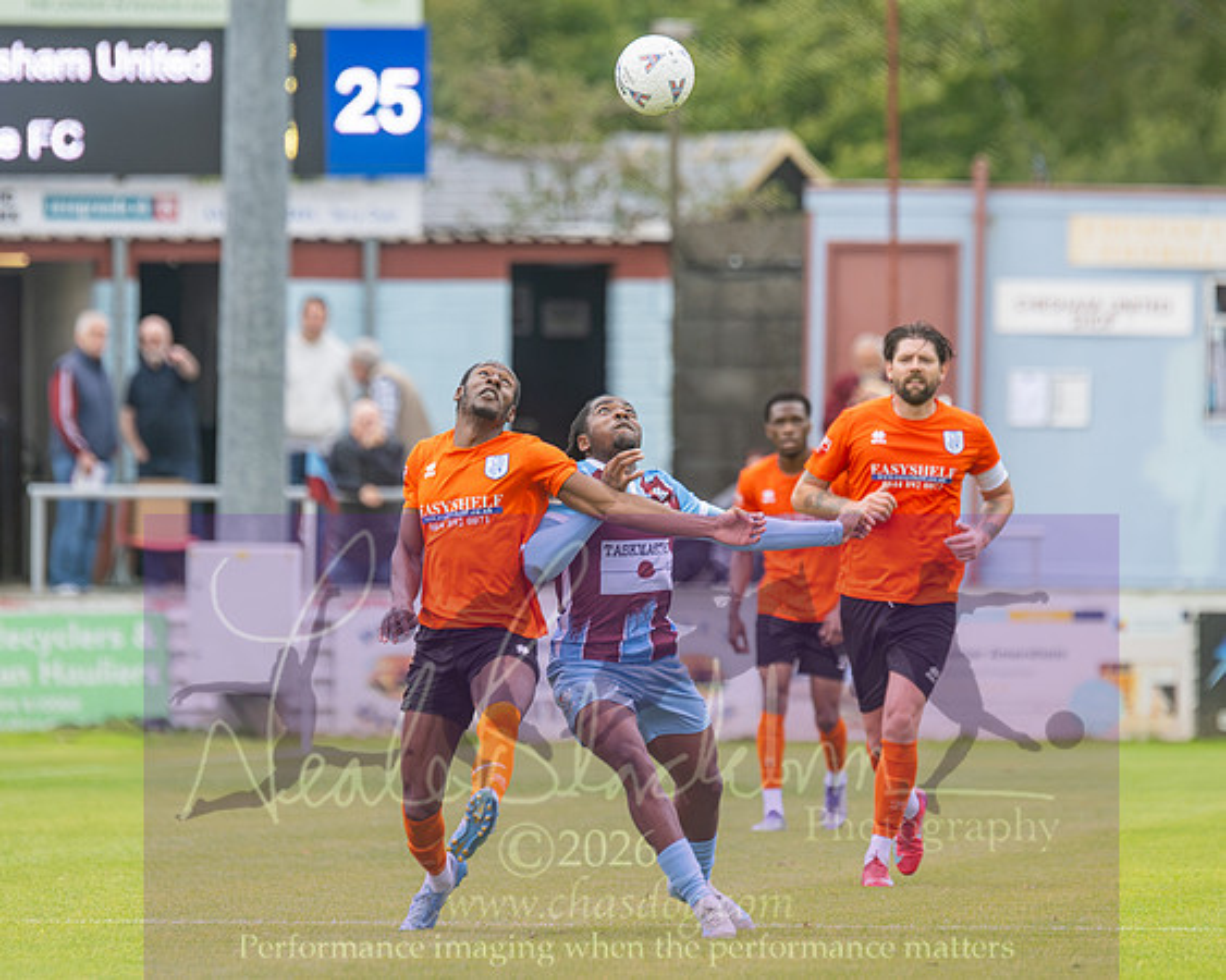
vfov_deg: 2.9
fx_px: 19339
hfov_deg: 3.6
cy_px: 526
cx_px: 616
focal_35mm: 533
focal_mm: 270
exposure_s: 1/1250
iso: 640
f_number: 2.8
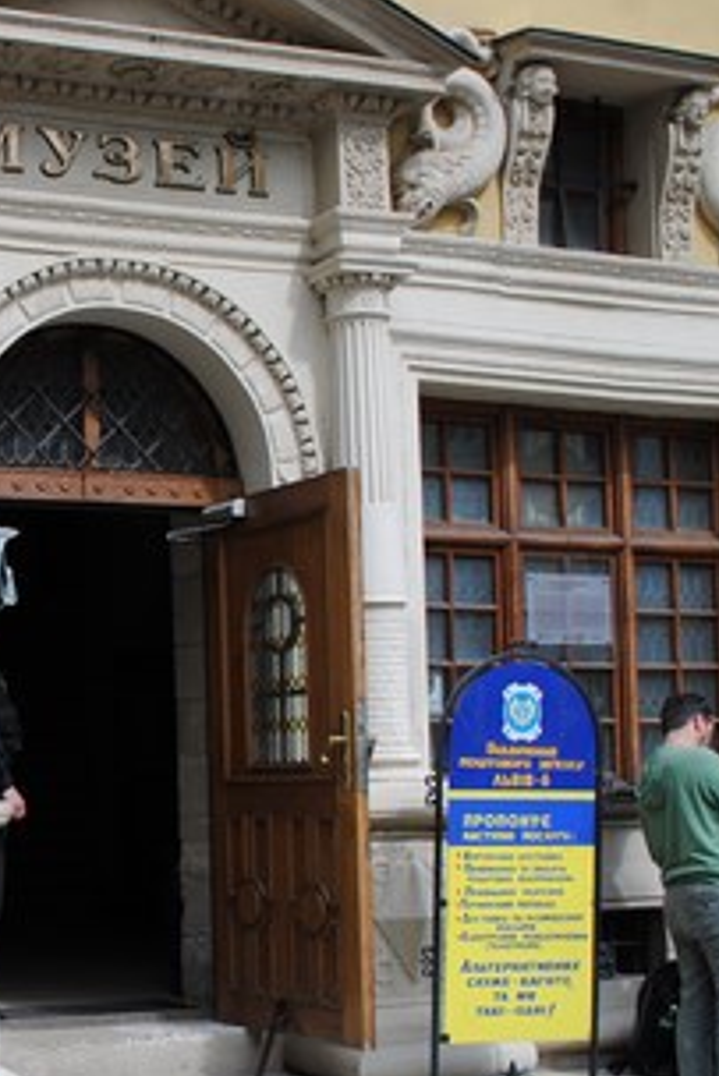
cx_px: -74
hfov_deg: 20.0
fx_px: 1945
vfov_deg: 30.9
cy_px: 612
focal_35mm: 65
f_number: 7.1
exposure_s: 1/200
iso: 100
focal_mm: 22
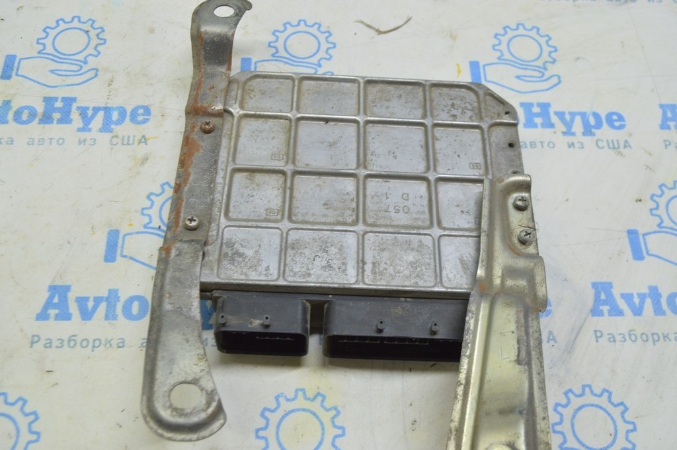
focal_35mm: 38
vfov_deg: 35.4
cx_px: 338
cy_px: 225
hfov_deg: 51.3
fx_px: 705
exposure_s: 1/20
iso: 400
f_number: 5.6
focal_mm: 25
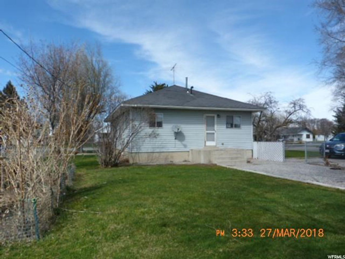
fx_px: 249
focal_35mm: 25
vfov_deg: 54.9
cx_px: 172
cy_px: 130
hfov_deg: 69.4
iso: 80
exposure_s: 1/250
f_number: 5.6
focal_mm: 4.5
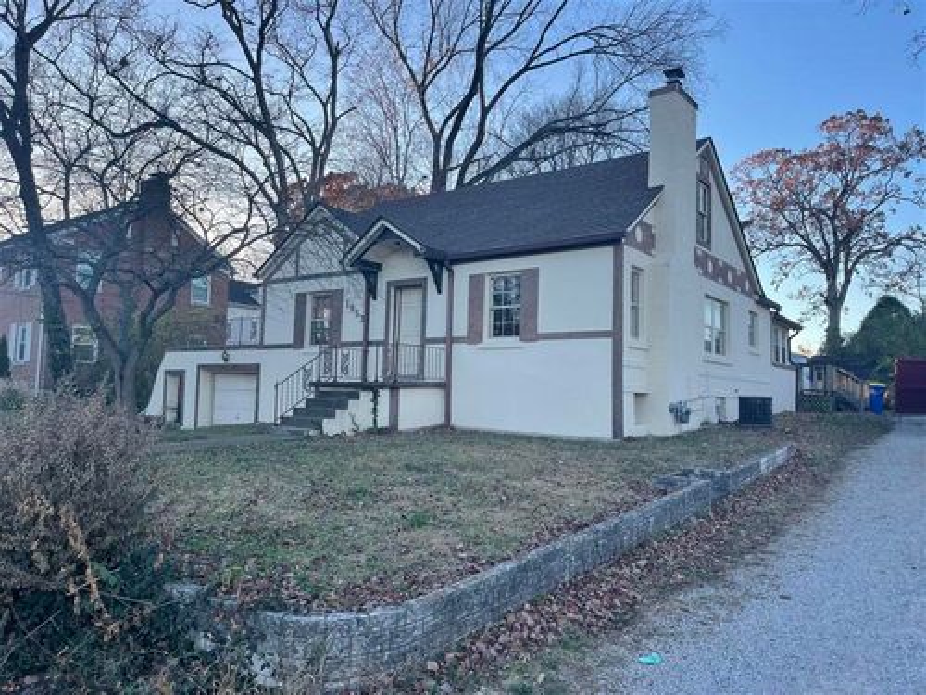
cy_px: 348
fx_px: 669
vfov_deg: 54.9
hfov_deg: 69.4
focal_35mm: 25
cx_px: 463
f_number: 1.6
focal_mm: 5.1
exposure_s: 1/584
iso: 32
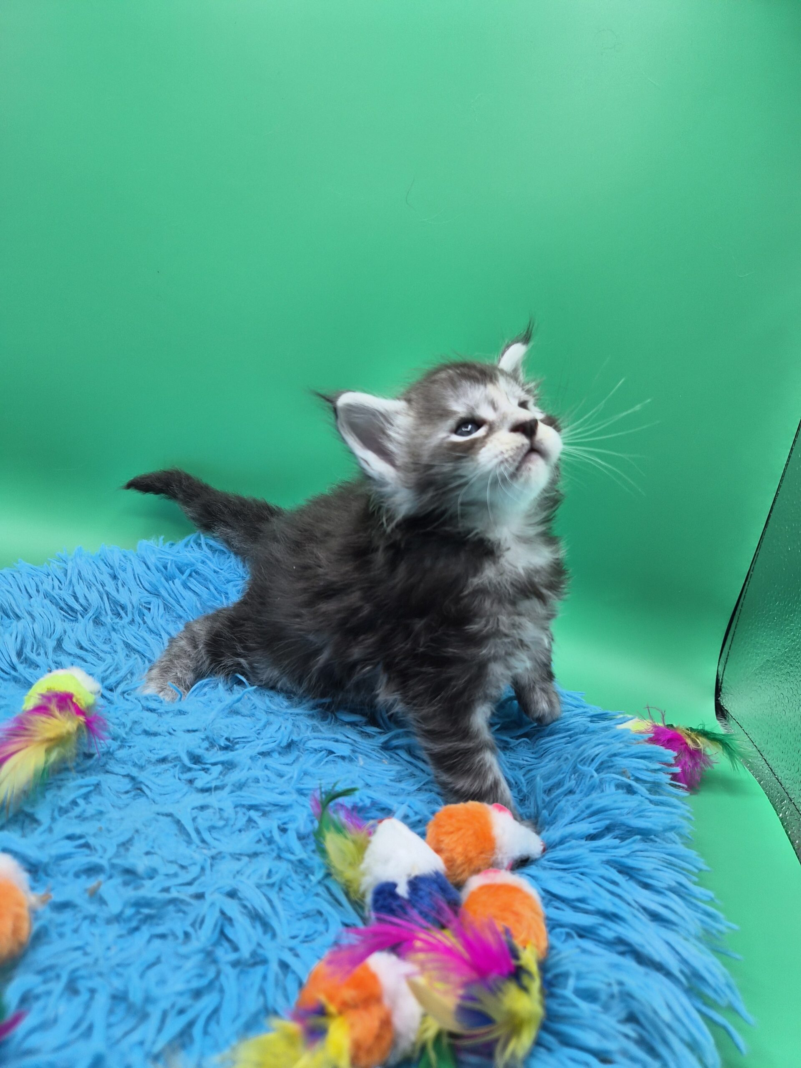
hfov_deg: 58.9
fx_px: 710
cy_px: 534
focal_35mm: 23
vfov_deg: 73.9
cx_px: 400
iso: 80
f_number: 1.8
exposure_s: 1/560
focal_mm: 5.4
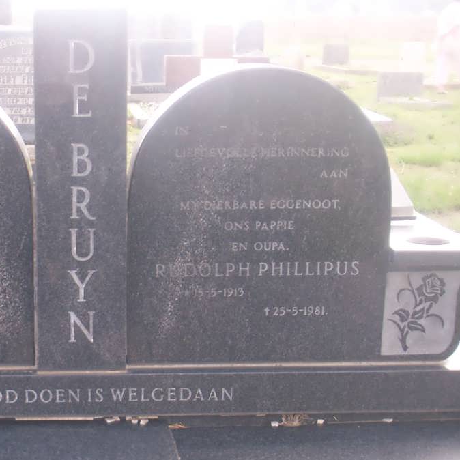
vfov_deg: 23.3
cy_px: 281
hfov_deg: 23.0
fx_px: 1113
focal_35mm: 74
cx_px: 87
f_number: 3.9
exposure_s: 1/80
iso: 80
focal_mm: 7.8
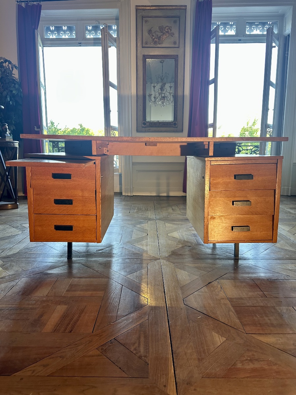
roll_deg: -0.5
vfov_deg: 71.6
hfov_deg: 56.8
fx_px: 274
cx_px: 148
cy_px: 198
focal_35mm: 24
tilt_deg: -8.9
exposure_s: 1/121
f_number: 1.78
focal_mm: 6.86
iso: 200
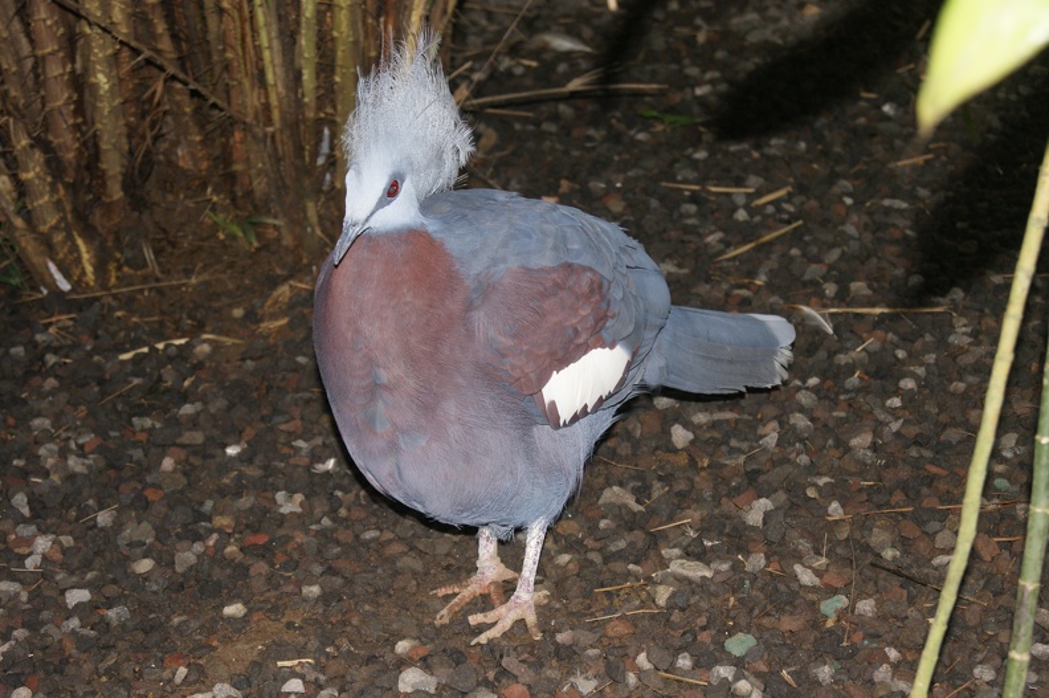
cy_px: 349
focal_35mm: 82
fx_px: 2402
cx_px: 524
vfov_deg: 16.5
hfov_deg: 24.6
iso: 400
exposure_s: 1/80
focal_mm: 55
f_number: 5.6
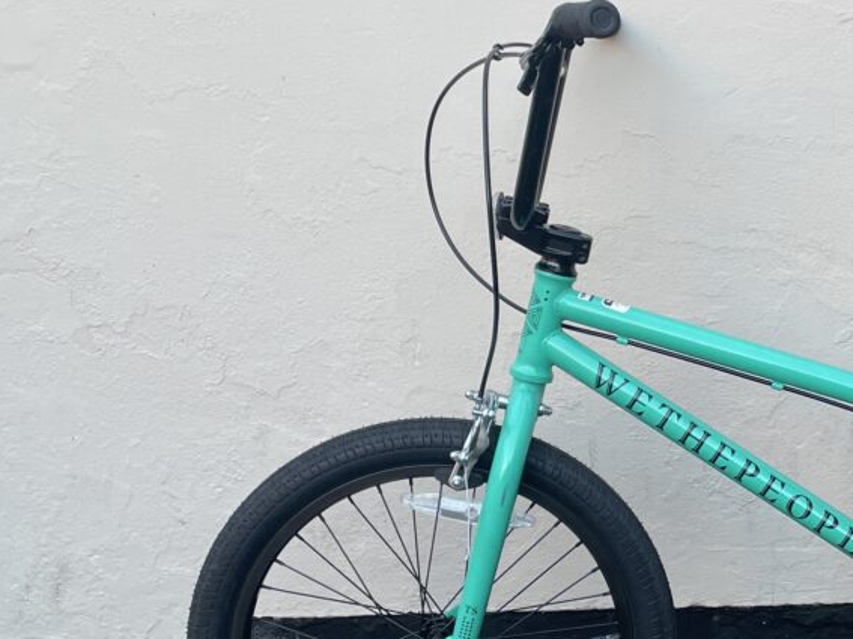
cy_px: 344
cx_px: 853
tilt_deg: -10.1
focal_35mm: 66
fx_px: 1626
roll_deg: +1.1
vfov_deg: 22.2
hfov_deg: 27.7
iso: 40
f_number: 1.6
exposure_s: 1/121
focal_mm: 4.2
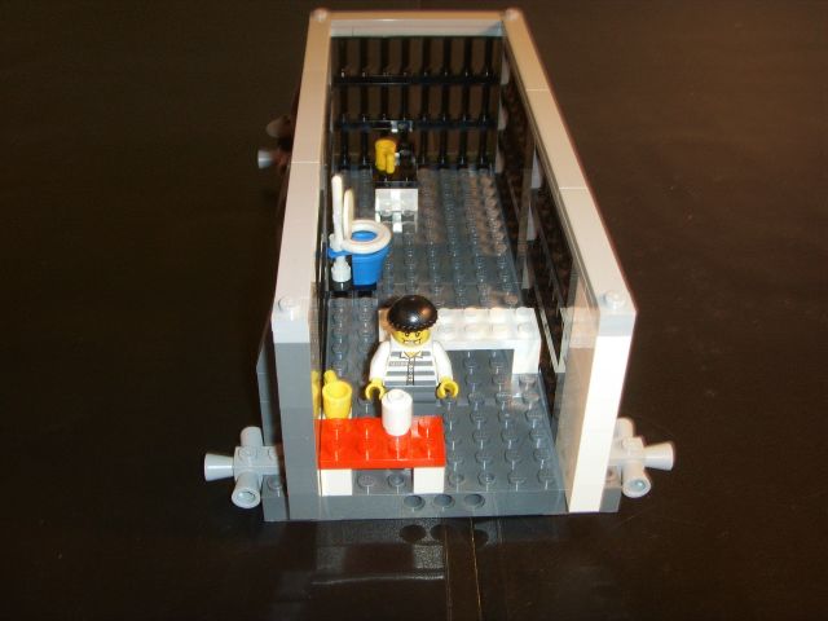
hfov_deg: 47.9
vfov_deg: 36.8
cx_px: 414
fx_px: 933
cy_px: 310
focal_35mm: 39
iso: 100
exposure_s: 1/45
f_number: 3.5
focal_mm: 6.6
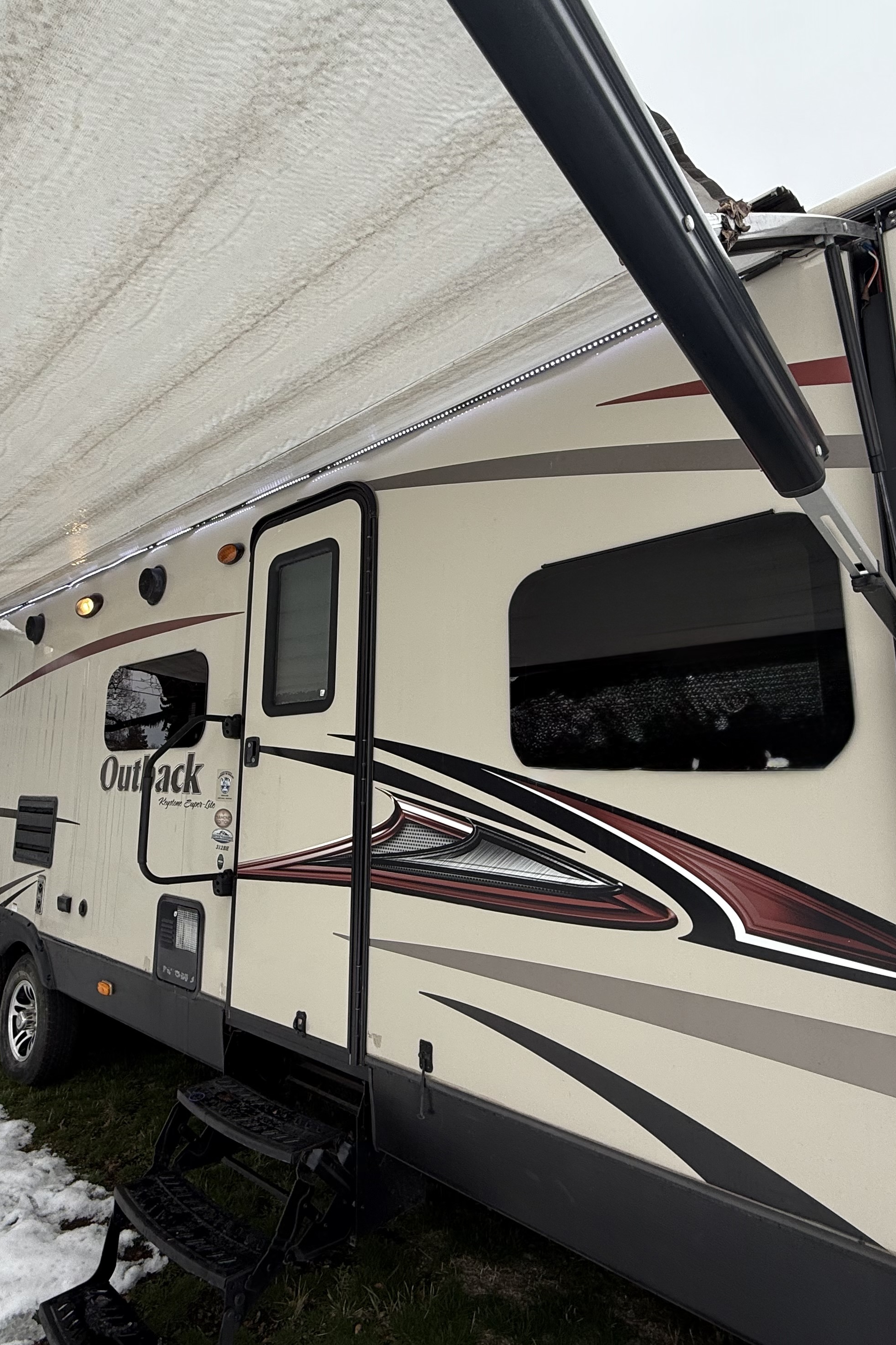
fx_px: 747
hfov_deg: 61.6
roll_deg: -0.7
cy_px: 662
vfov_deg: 84.0
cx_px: 380
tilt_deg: +8.7
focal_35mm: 20
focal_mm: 2.22
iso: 50
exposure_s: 1/170
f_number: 2.2
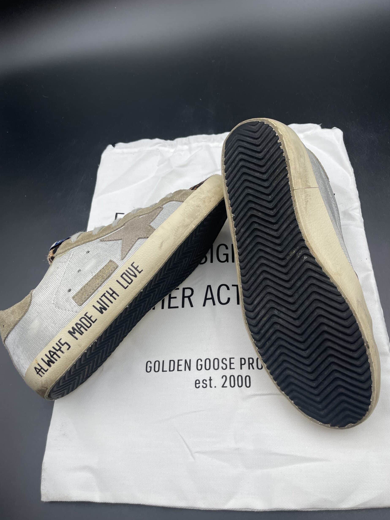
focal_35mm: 27
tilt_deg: -60.6
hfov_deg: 51.4
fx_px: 406
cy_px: 257
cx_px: 196
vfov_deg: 65.3
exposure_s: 1/653
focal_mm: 5.1
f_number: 1.6
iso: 32
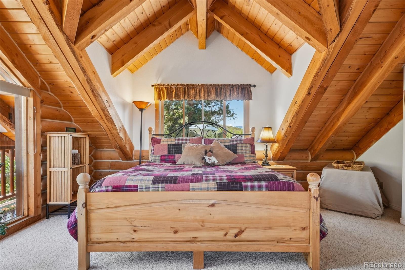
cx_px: 202
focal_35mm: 16
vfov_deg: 72.0
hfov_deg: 95.0
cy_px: 135
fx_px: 186
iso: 500
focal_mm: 11
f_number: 8
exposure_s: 1/20
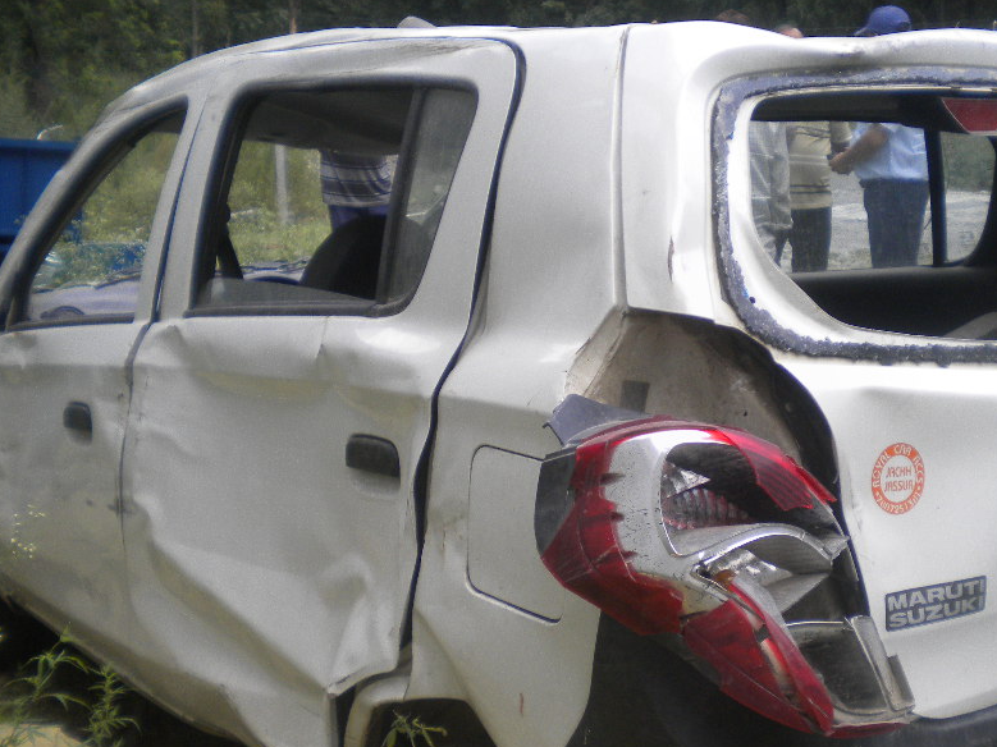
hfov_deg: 41.0
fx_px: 1325
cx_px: 605
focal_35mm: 46
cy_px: 468
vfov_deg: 31.4
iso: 160
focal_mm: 6.3
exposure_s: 1/462
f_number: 3.1
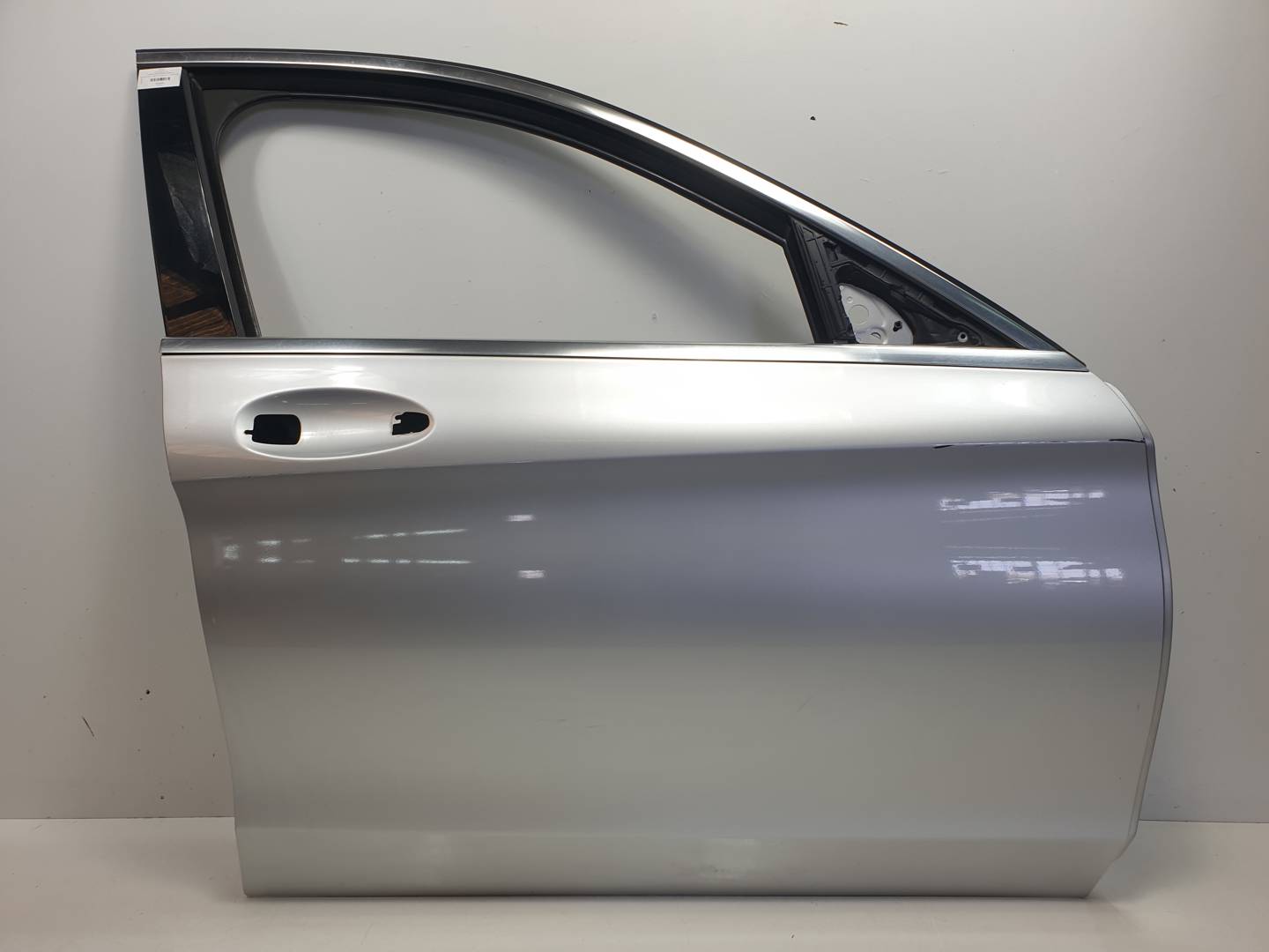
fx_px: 953
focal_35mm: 26
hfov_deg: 67.3
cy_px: 476
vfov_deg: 53.1
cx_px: 634
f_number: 2.4
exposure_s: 1/124
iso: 50
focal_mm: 4.3
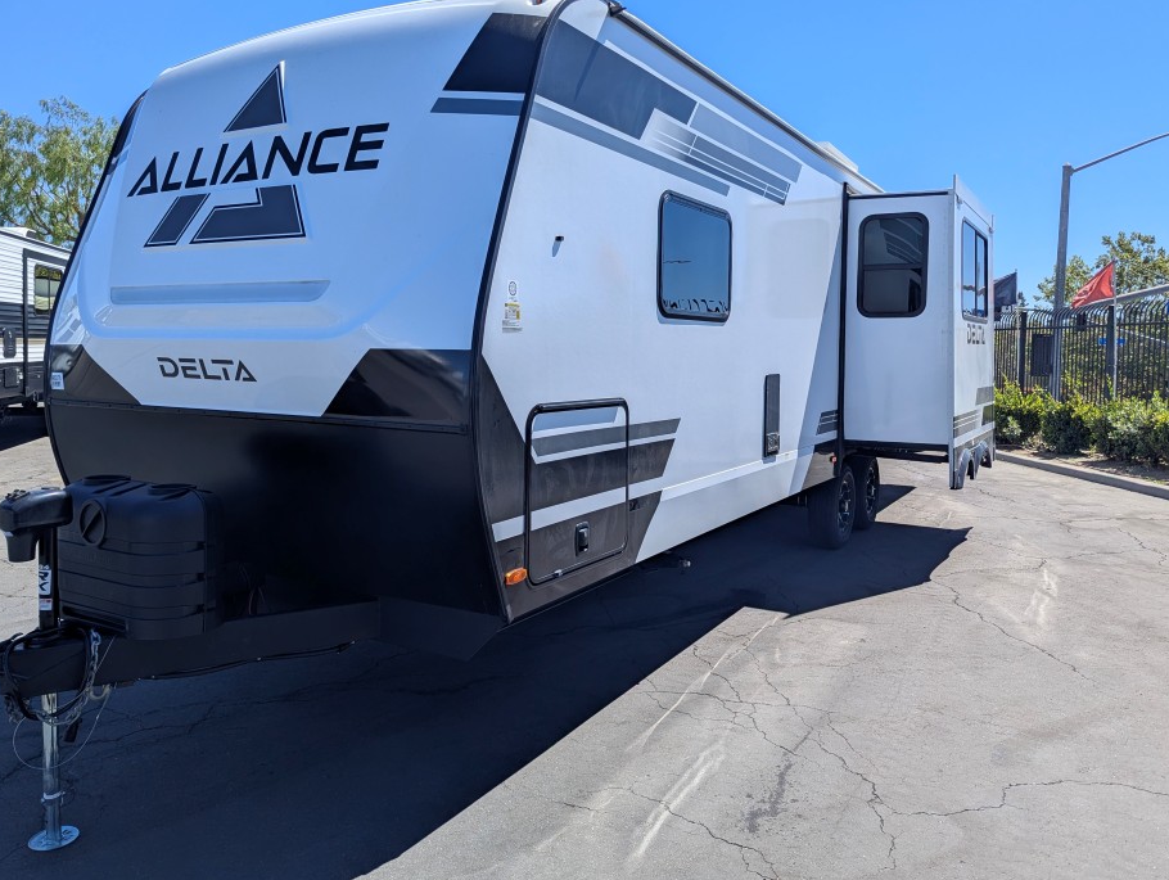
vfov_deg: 51.3
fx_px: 913
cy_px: 390
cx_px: 534
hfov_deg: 65.1
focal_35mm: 27
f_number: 1.85
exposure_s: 1/1887
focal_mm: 6.81
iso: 44
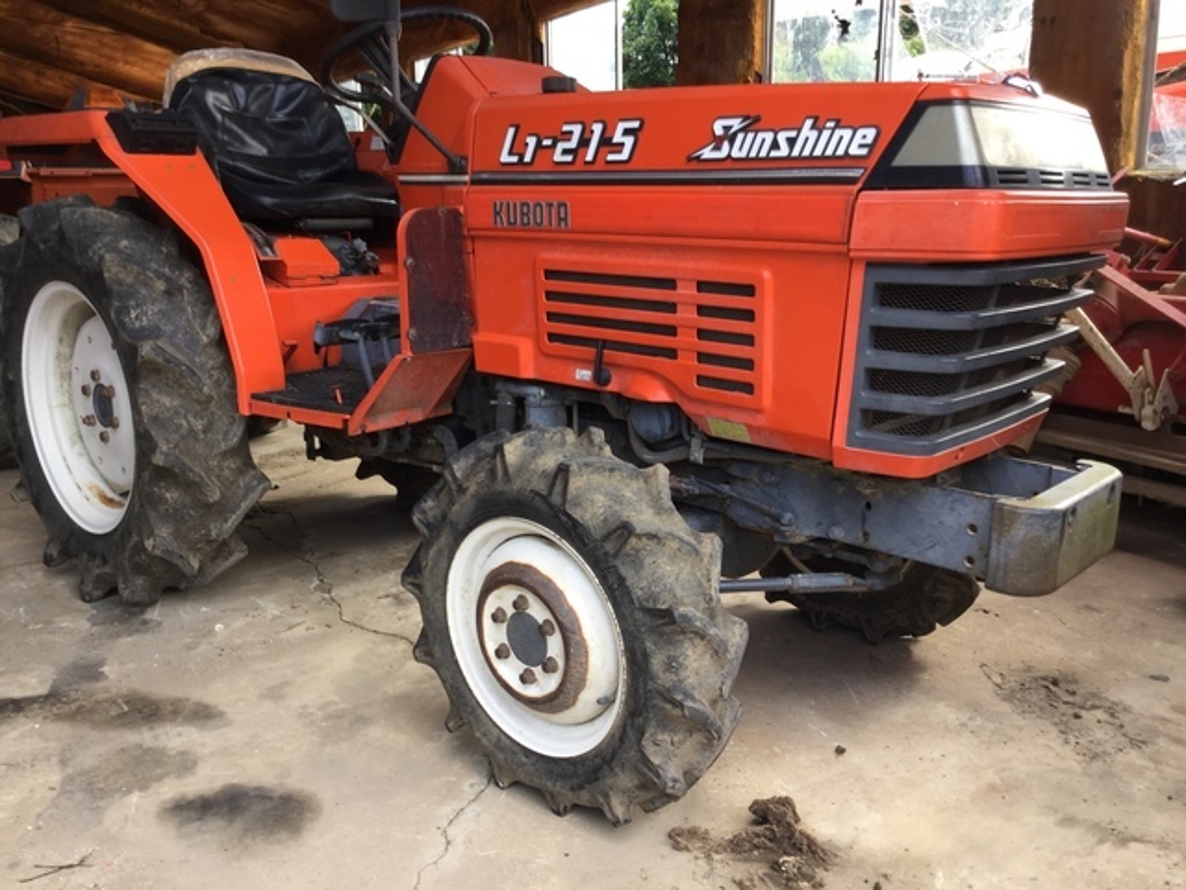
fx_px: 1062
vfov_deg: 45.4
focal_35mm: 31
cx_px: 593
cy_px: 445
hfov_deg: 58.4
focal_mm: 3.3
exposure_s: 1/60
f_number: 2.4
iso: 25
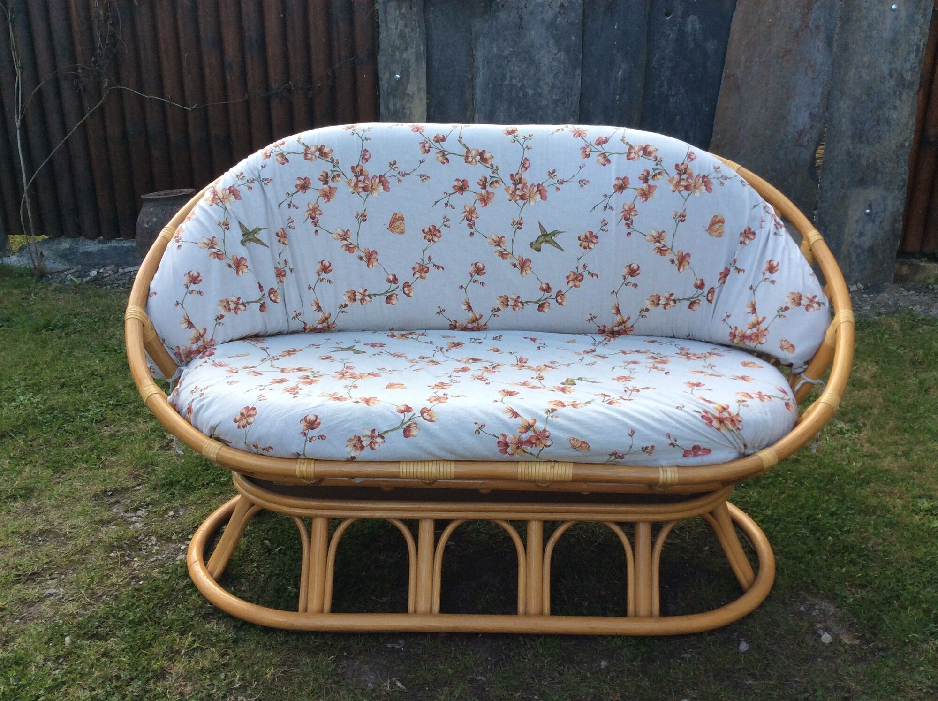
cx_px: 469
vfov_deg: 44.1
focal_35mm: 32
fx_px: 866
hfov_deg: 56.9
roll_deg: +0.3
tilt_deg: -21.2
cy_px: 350
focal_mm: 3.3
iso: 32
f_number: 2.4
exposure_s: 1/164
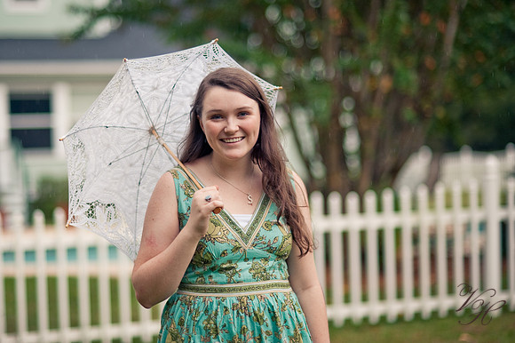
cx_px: 258
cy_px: 172
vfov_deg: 16.1
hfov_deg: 23.9
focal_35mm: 85
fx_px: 1215
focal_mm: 85
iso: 200
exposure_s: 1/400
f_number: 1.8
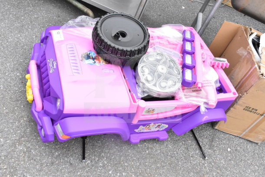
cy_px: 88
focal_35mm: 36
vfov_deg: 36.9
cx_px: 132
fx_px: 265
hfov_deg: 53.1
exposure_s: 1/800
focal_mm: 24
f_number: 14
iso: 6400
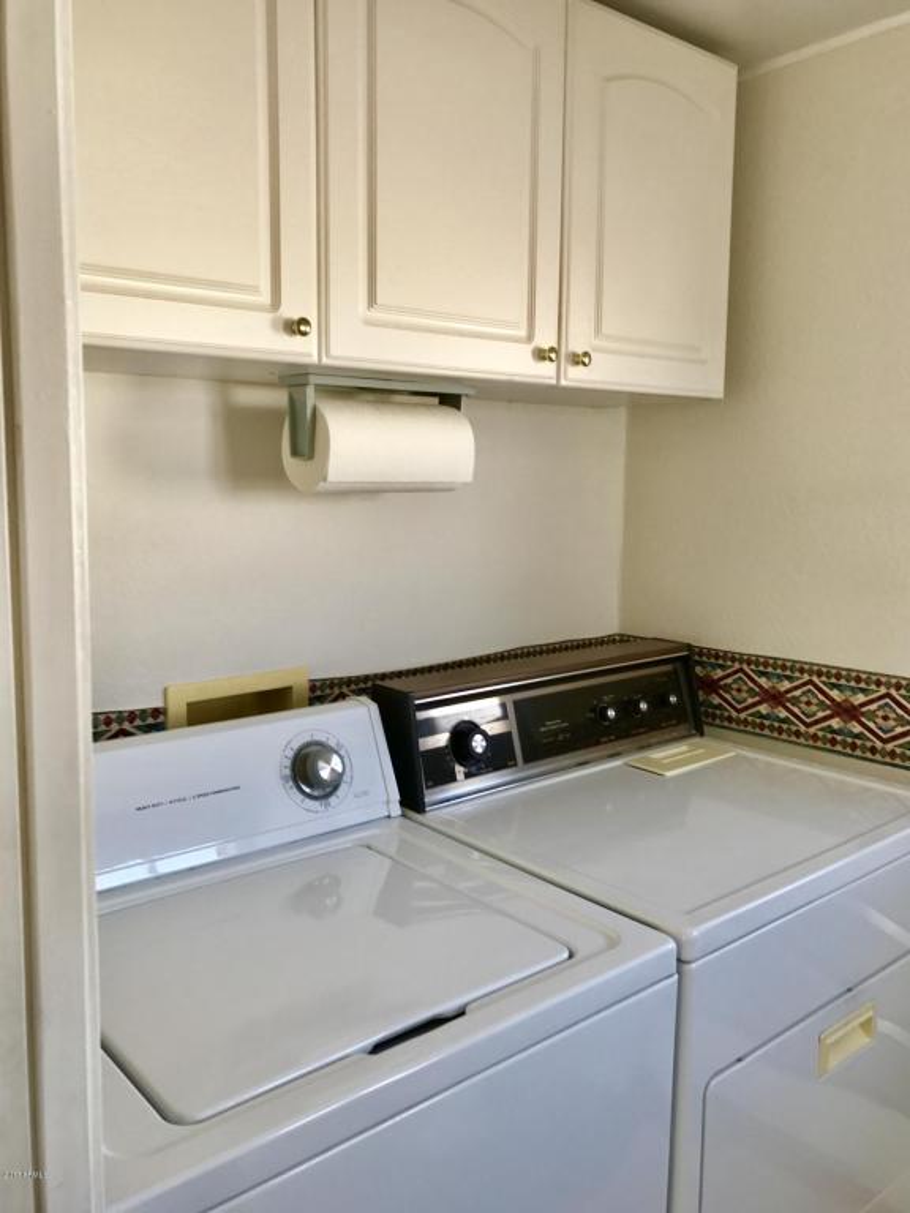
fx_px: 981
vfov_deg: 63.4
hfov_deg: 49.7
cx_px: 455
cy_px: 606
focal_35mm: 28
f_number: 1.8
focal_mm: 3.99
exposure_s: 1/60
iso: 25
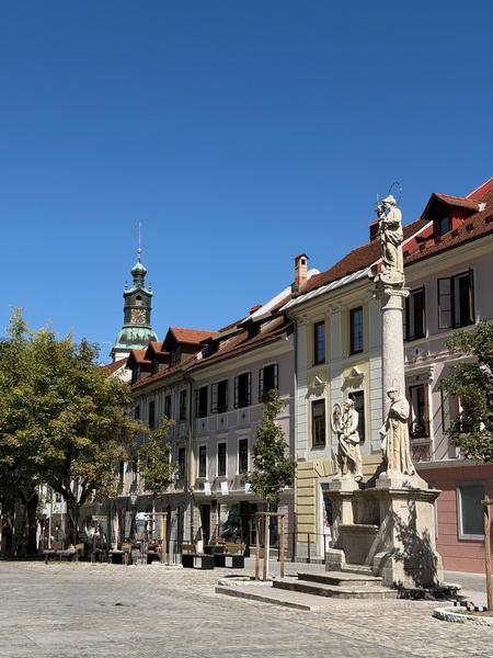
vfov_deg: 39.7
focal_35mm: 48
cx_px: 246
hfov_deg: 30.3
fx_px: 911
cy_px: 329
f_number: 1.78
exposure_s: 1/4878
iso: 64
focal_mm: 6.76
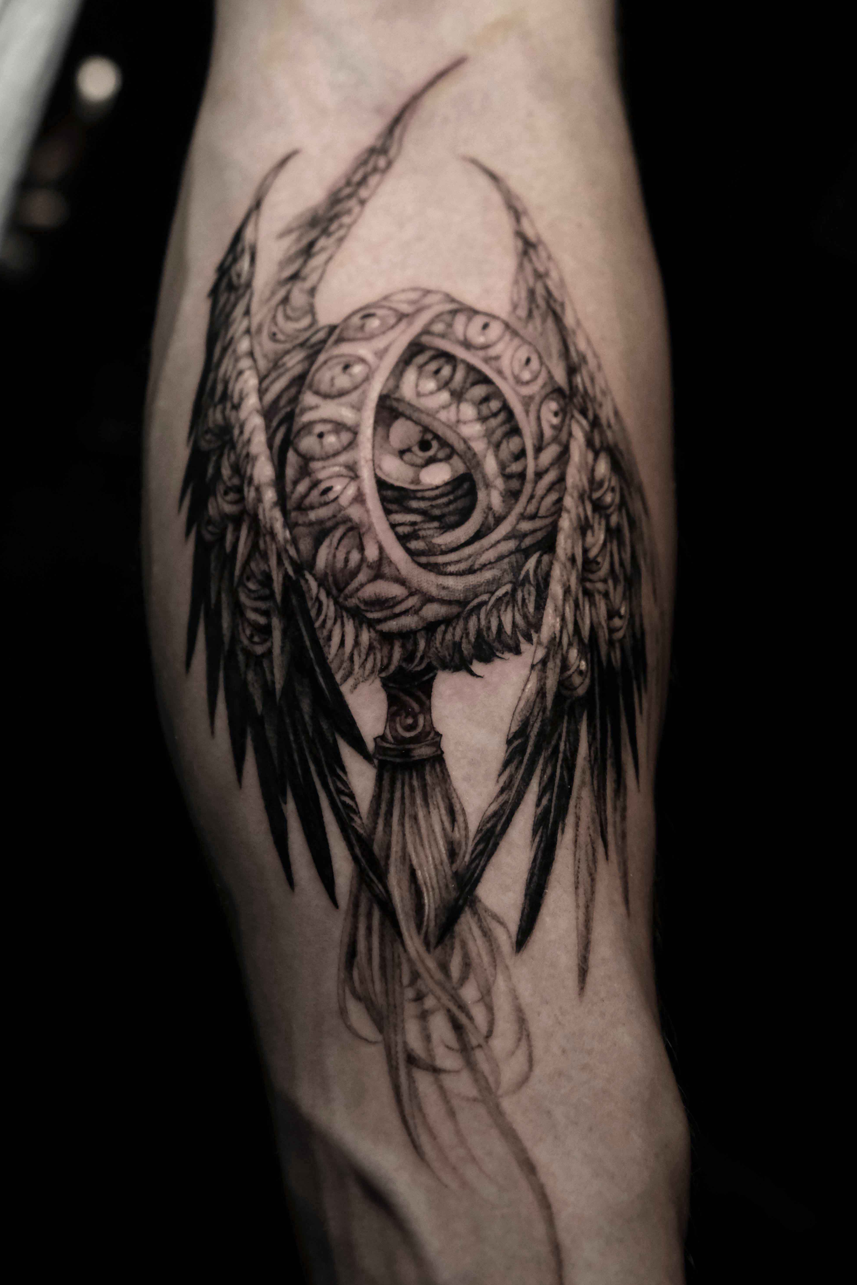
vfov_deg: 36.9
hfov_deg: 25.1
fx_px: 1928
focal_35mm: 54
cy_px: 625
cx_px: 424
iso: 3200
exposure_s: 1/125
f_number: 5
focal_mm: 34.3
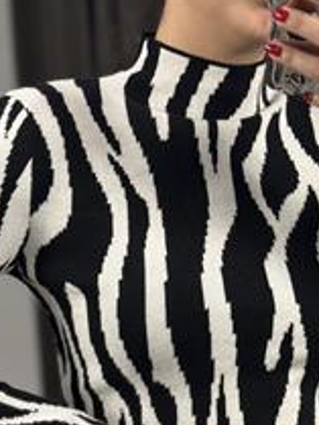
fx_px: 1166
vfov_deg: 20.1
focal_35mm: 95
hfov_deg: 15.6
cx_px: 195
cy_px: 412
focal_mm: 6.86
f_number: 1.78
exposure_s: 1/100
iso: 80
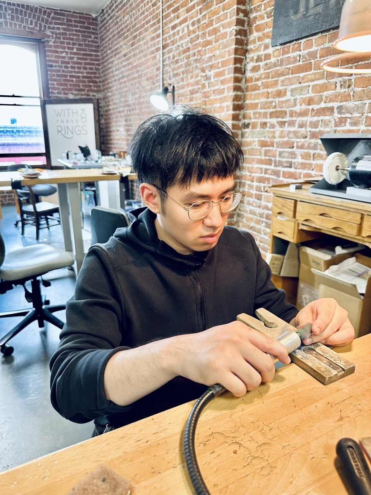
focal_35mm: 24
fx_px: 343
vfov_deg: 71.6
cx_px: 186
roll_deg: +0.0
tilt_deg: -17.6
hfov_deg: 56.8
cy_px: 248
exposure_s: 1/60
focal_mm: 6.86
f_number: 1.78
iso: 200
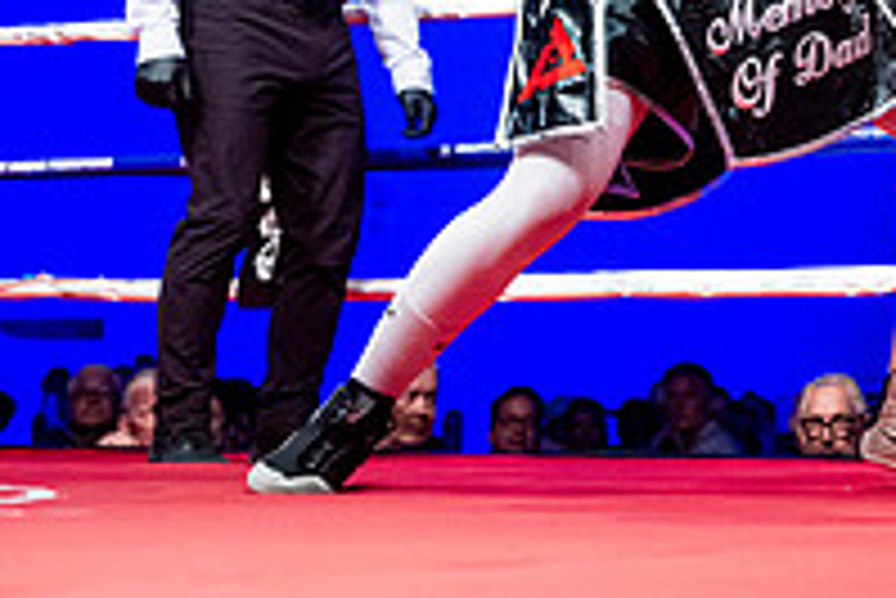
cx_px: 1130
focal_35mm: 108
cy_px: -7
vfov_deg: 12.5
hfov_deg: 17.8
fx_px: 2690
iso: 4000
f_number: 2.8
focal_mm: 37
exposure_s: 1/1000
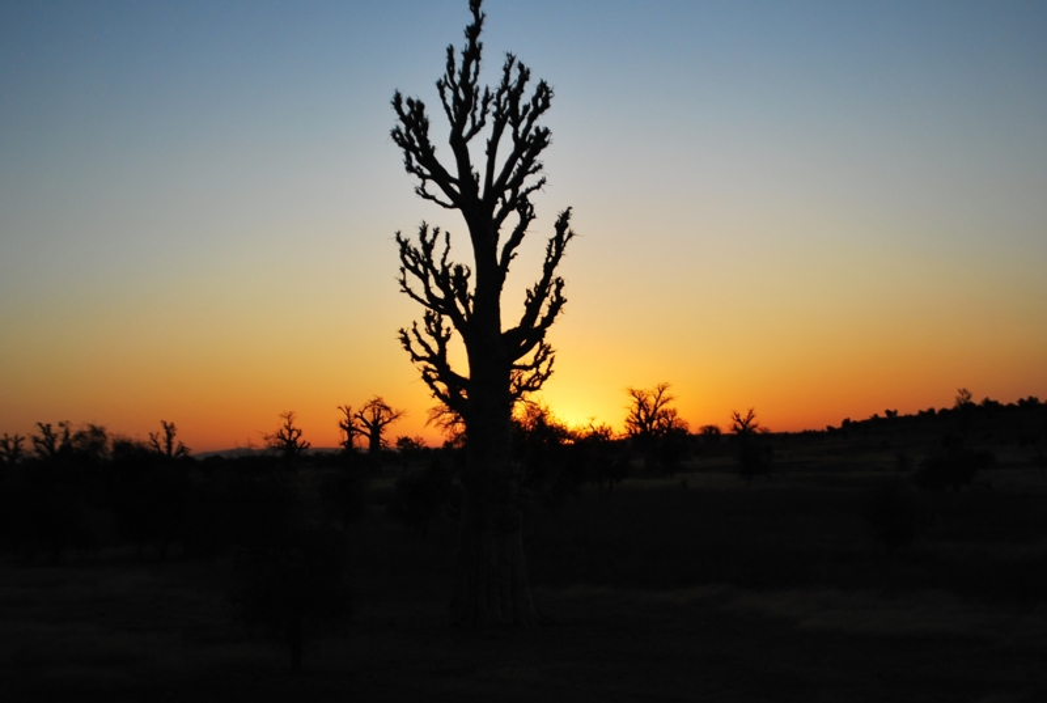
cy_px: 352
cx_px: 524
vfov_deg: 25.9
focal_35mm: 52
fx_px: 1530
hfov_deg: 37.8
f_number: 5.3
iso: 200
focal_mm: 35
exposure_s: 1/640
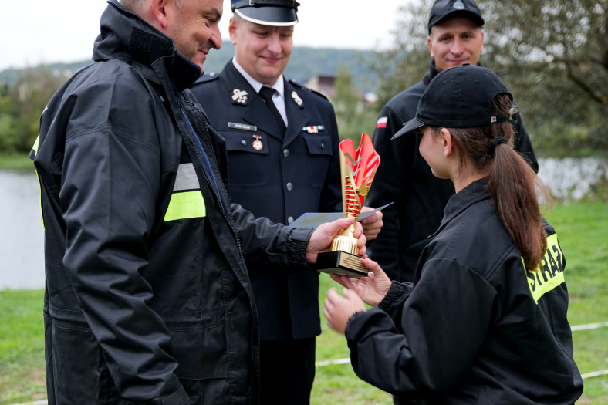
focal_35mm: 64
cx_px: 305
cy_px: 370
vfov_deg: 20.8
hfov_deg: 31.4
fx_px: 1081
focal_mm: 42
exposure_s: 1/60
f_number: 2.8
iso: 250
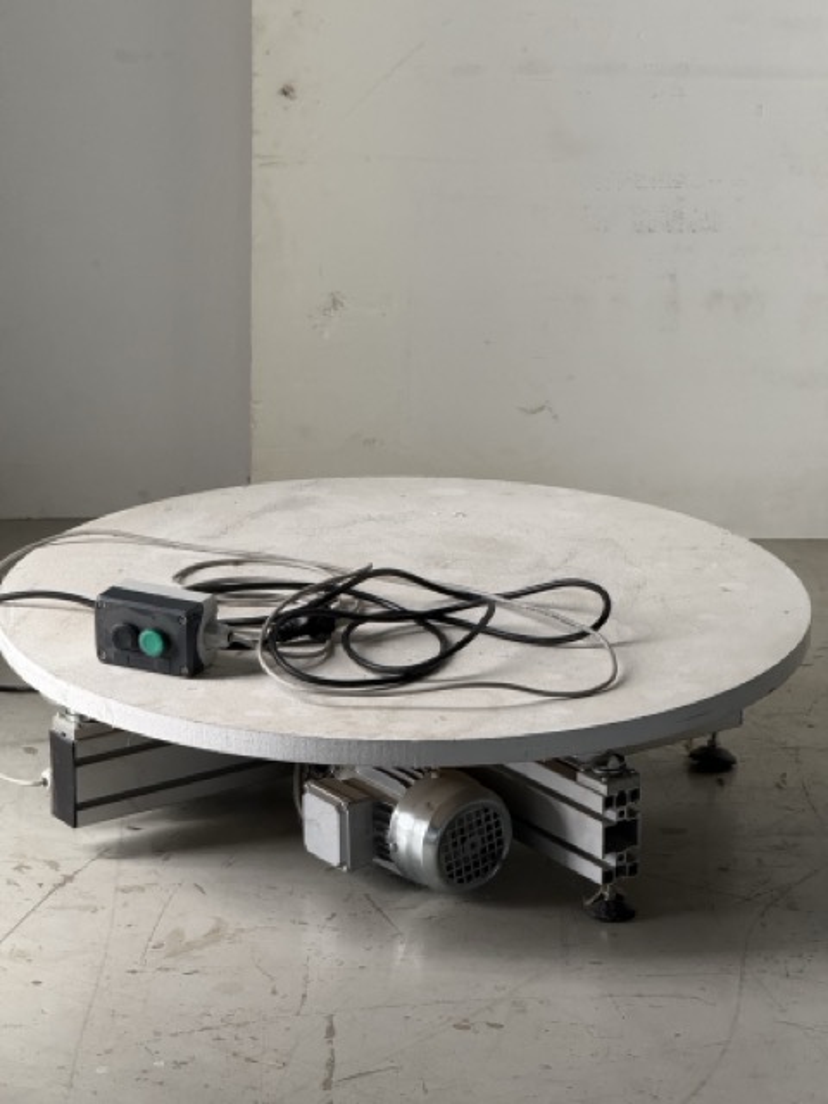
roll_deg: -0.7
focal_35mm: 120
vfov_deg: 16.4
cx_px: 414
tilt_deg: -16.4
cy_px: 552
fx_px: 3827
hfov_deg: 12.3
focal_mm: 15.66
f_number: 2.8
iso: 320
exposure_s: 1/50
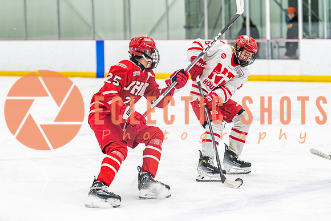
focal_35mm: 135
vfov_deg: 10.1
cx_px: 138
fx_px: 1244
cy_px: 110
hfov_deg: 15.2
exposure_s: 1/800
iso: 4000
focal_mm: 116
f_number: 2.8
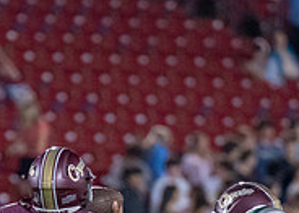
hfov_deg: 1.8
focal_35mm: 1128
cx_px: 102
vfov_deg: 1.3
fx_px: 9568
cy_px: 242
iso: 2000
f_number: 2.8
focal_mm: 200
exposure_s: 1/1600
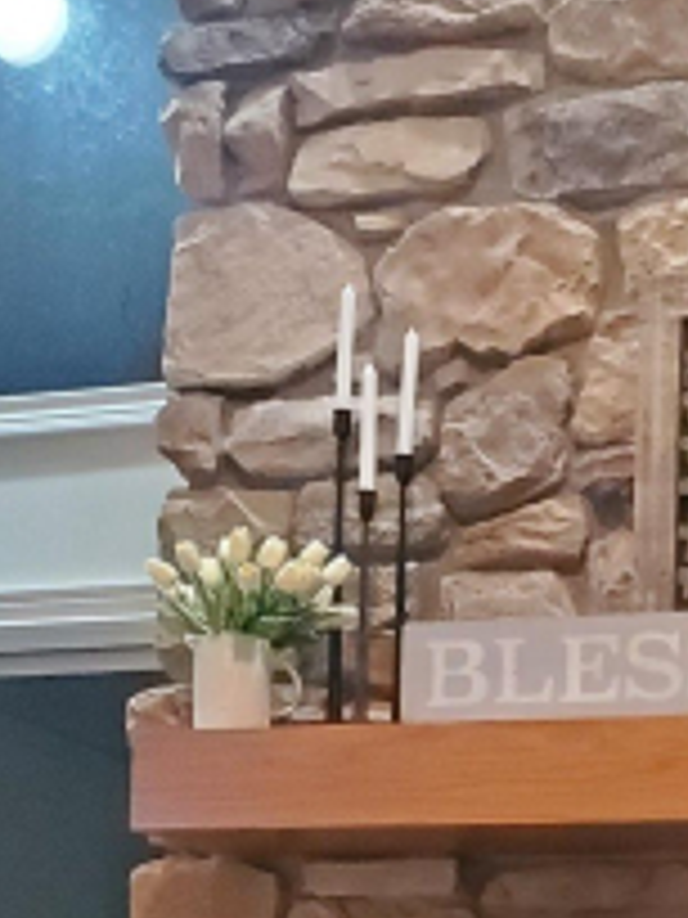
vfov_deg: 21.4
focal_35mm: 85
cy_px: 1105
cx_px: 827
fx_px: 2253
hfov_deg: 16.6
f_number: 1.5
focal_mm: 4.3
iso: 800
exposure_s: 1/60
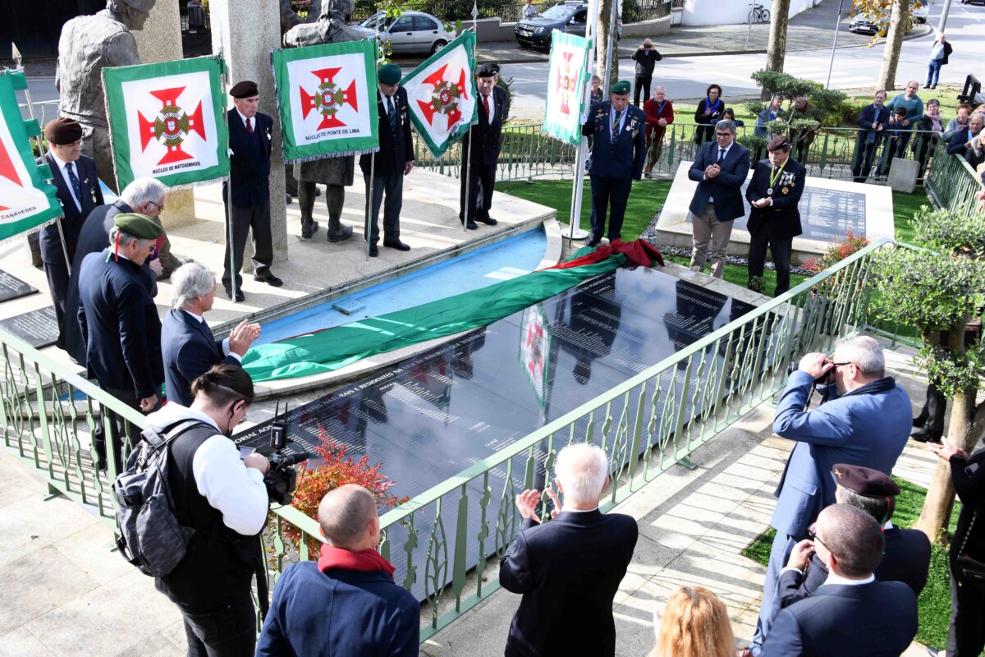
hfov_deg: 53.1
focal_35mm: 36
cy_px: 328
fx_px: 985
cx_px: 492
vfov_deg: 36.9
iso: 500
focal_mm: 36
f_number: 9
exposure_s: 1/400
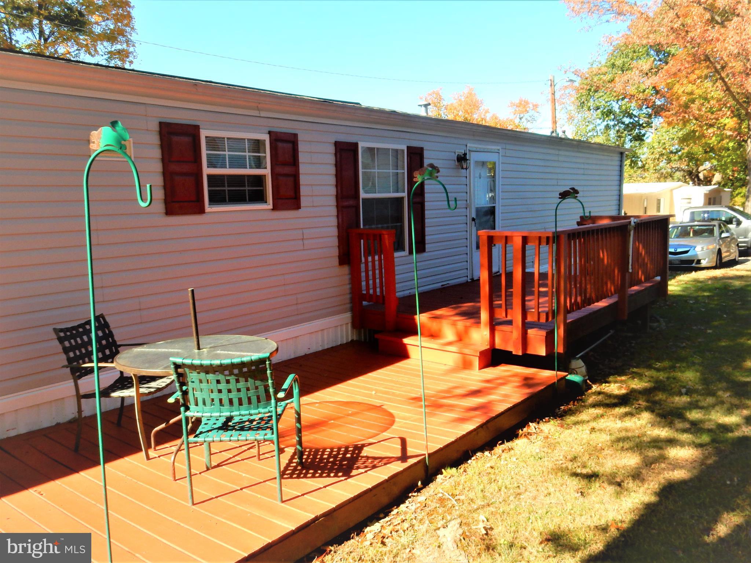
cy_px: 282
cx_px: 376
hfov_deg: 69.4
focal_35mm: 25
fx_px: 542
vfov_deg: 54.9
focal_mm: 4.5
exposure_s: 1/160
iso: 125
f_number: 6.7
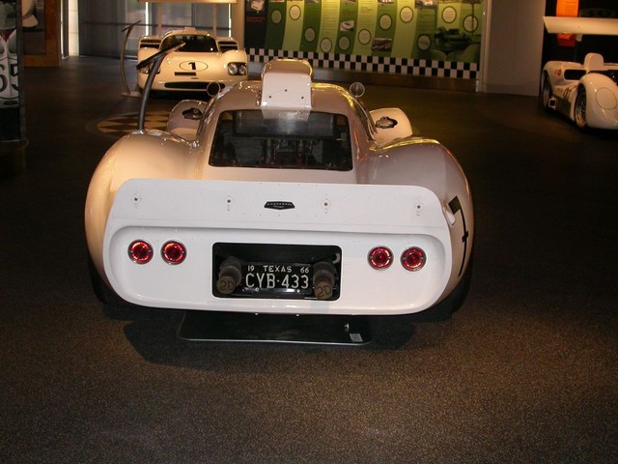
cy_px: 232
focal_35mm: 52
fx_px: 928
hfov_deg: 36.8
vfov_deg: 28.0
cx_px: 309
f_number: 2.9
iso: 200
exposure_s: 1/60.3
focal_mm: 10.9
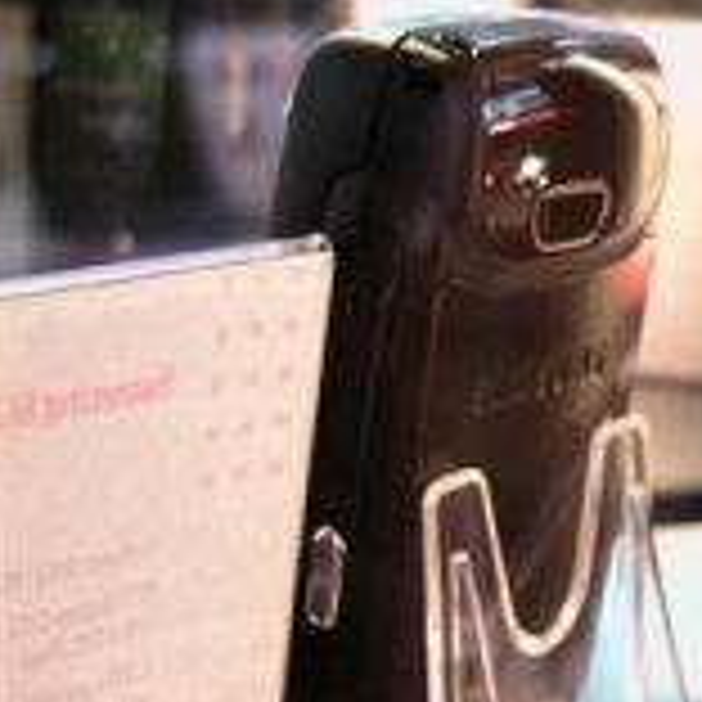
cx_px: 1076
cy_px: 765
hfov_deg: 13.4
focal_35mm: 122
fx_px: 2799
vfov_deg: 14.0
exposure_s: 1/21.6
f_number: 3
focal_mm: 11.6
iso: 400
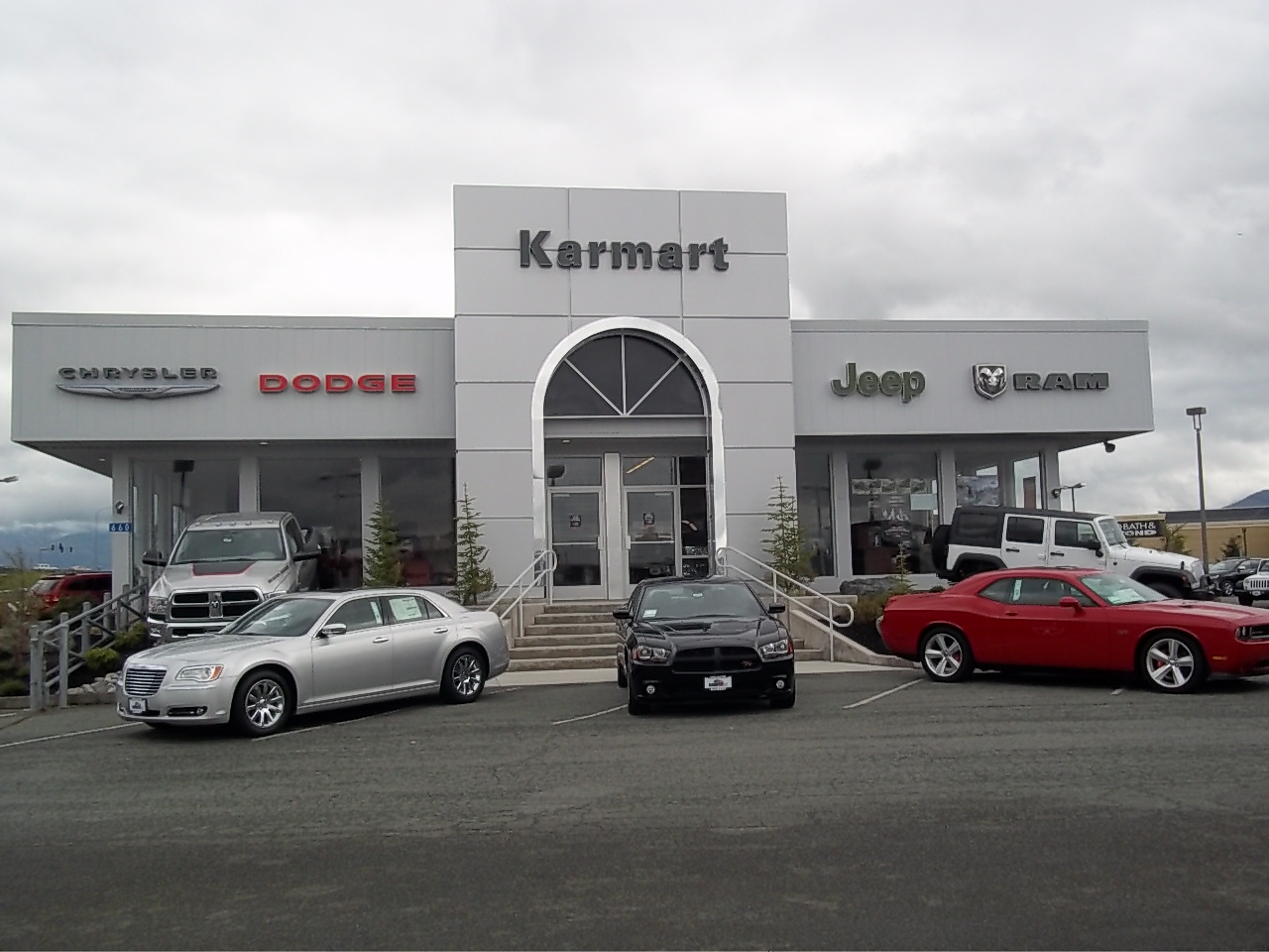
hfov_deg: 51.4
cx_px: 634
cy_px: 476
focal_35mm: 36
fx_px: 1320
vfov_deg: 39.7
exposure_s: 1/100
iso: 80
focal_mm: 6.5
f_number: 8
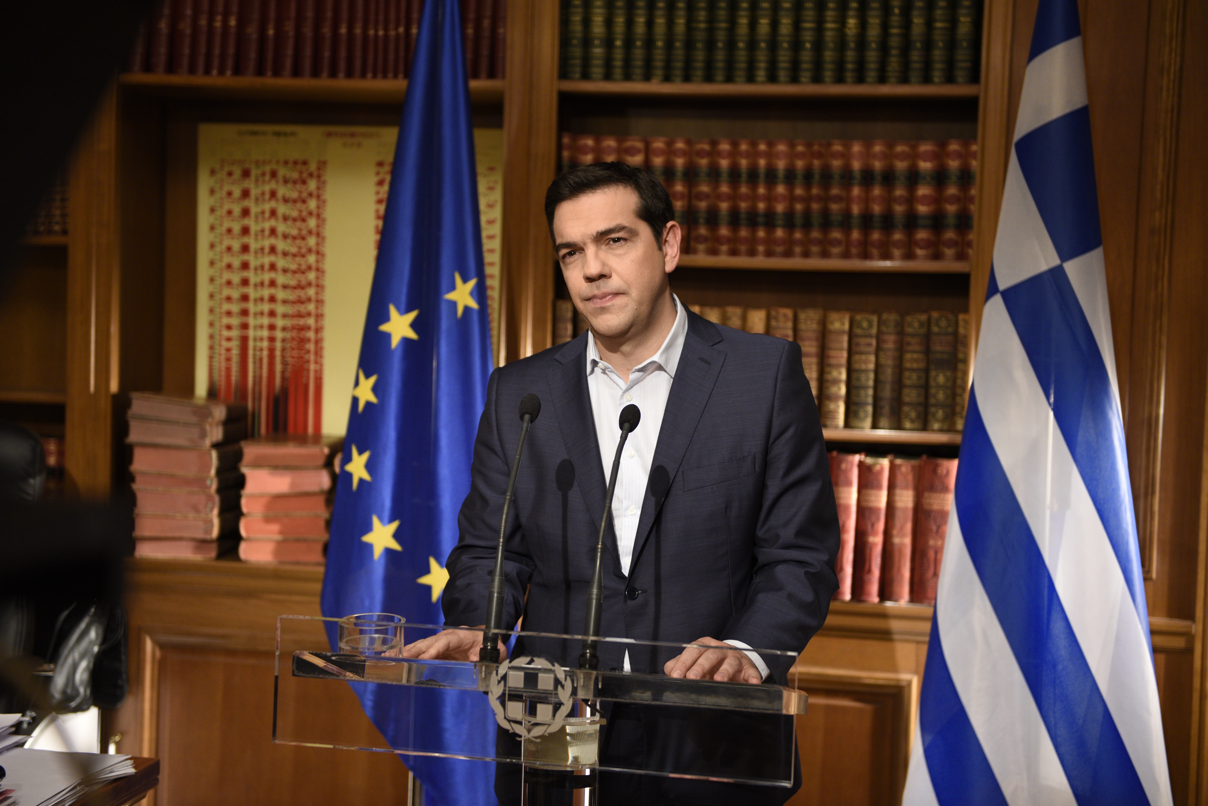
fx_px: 1880
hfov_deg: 35.6
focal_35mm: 56
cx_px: 604
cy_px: 403
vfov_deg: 24.2
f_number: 2.8
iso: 1100
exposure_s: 1/200
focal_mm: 56
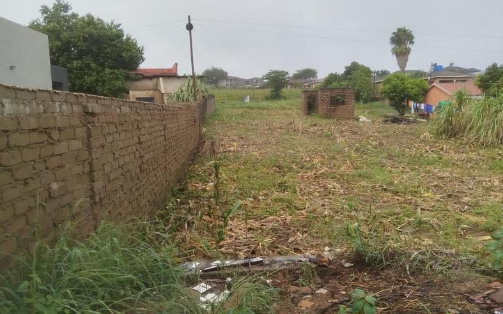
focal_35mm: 28
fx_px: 384
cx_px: 252
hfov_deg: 66.5
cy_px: 160
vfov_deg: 44.5
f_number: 1.9
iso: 100
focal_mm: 4.95
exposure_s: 1/1315
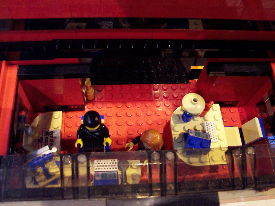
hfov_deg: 50.1
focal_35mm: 37
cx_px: 138
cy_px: 103
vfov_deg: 38.7
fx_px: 294
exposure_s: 1/20
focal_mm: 5.6
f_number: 2.8
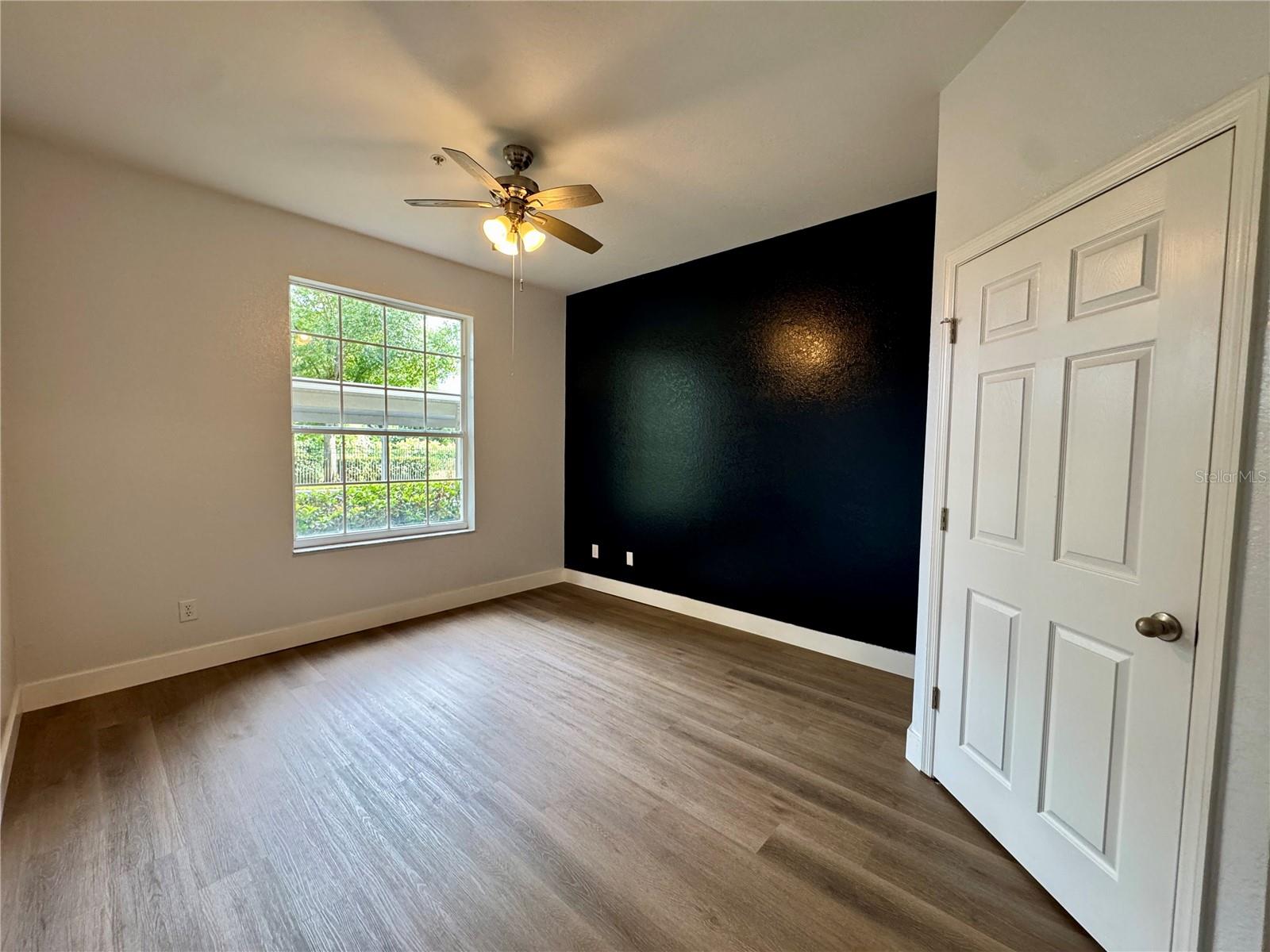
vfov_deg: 85.7
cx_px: 635
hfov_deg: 102.1
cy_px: 476
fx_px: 514
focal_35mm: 14
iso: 250
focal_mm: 2.22
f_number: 2.2
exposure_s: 1/120
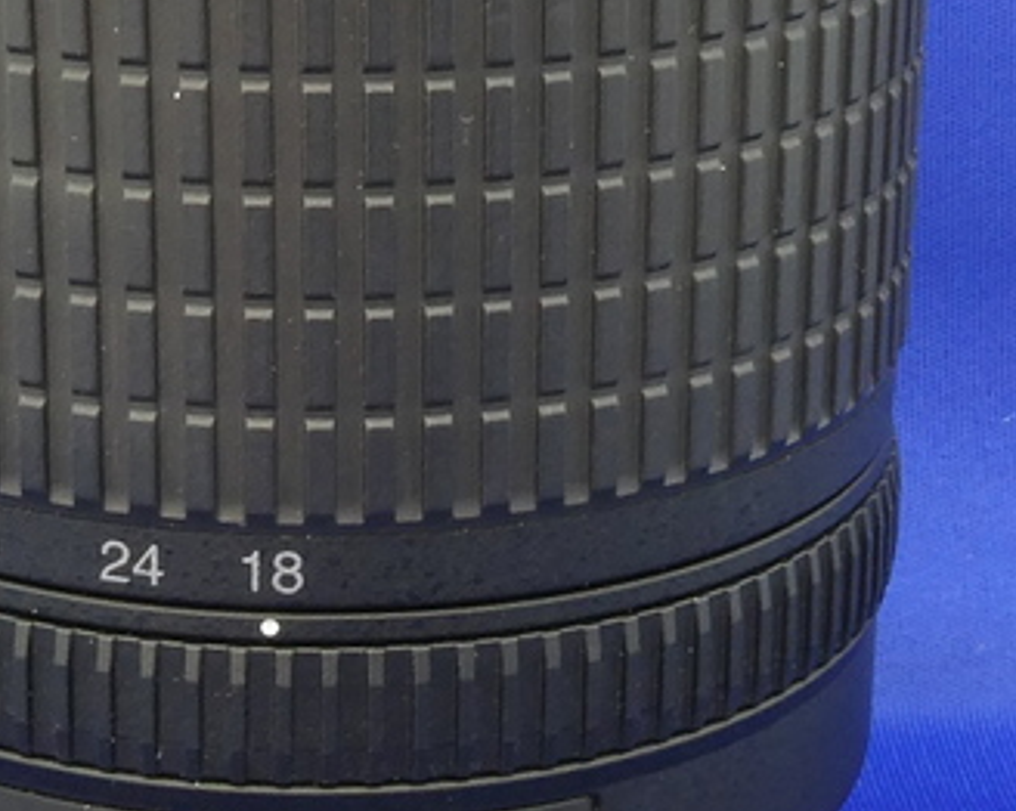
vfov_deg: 12.3
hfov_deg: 15.4
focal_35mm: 125
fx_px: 3756
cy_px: 340
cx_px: 316
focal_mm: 6.3
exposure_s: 1
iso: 200
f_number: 8
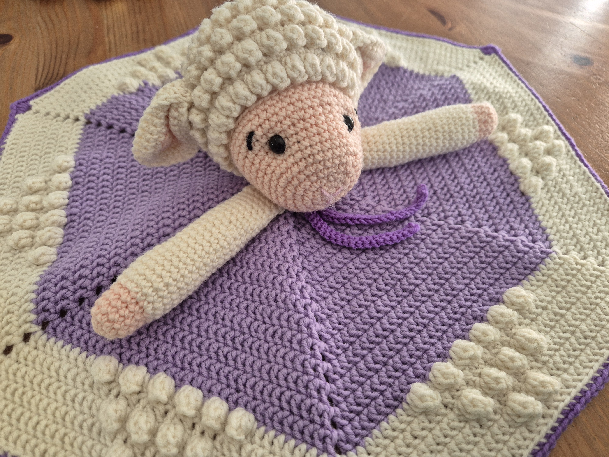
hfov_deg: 73.9
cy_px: 228
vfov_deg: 58.9
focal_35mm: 23
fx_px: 405
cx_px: 304
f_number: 1.8
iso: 200
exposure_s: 1/100
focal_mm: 5.4
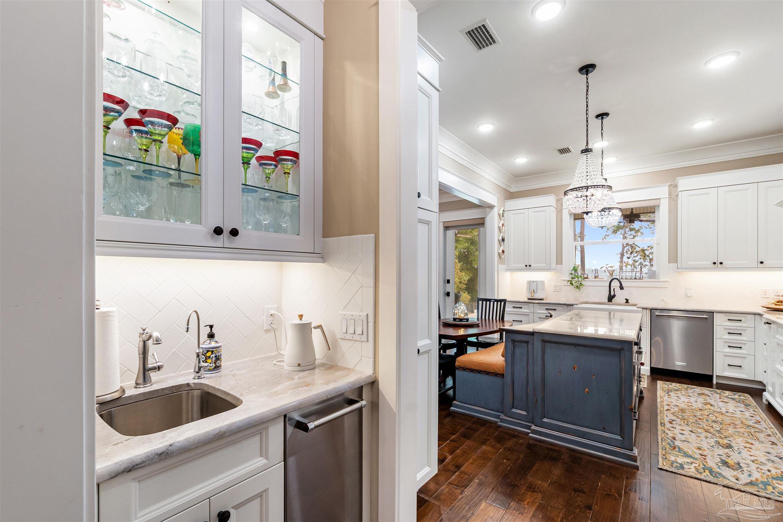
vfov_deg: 77.3
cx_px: 392
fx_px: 326
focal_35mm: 15
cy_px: 261
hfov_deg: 100.4
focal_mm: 10
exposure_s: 1/10
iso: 500
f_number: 9
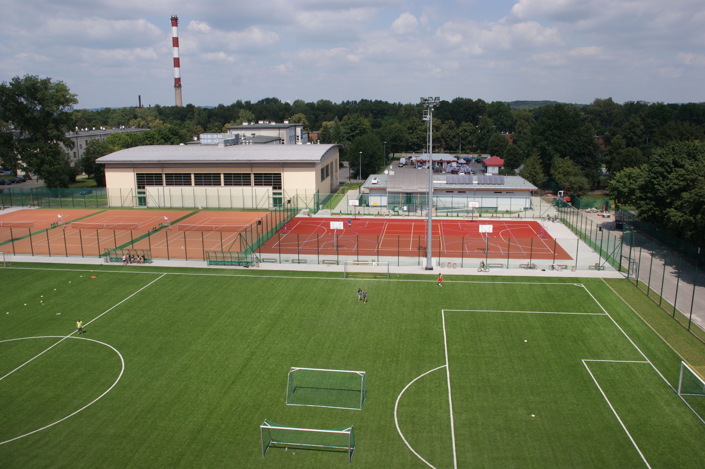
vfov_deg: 47.9
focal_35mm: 27
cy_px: 234
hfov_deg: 67.4
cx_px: 352
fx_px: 528
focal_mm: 18
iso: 100
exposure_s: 1/250
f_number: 10
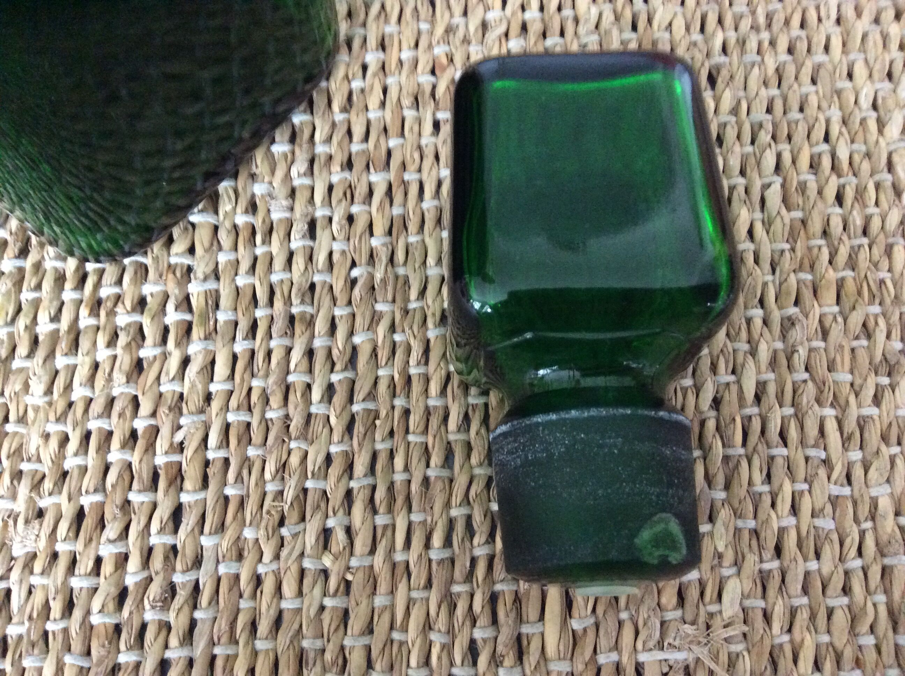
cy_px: 338
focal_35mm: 32
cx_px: 452
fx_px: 835
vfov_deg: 44.1
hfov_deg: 56.9
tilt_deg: -72.5
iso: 400
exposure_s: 1/17
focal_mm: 3.3
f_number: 2.4
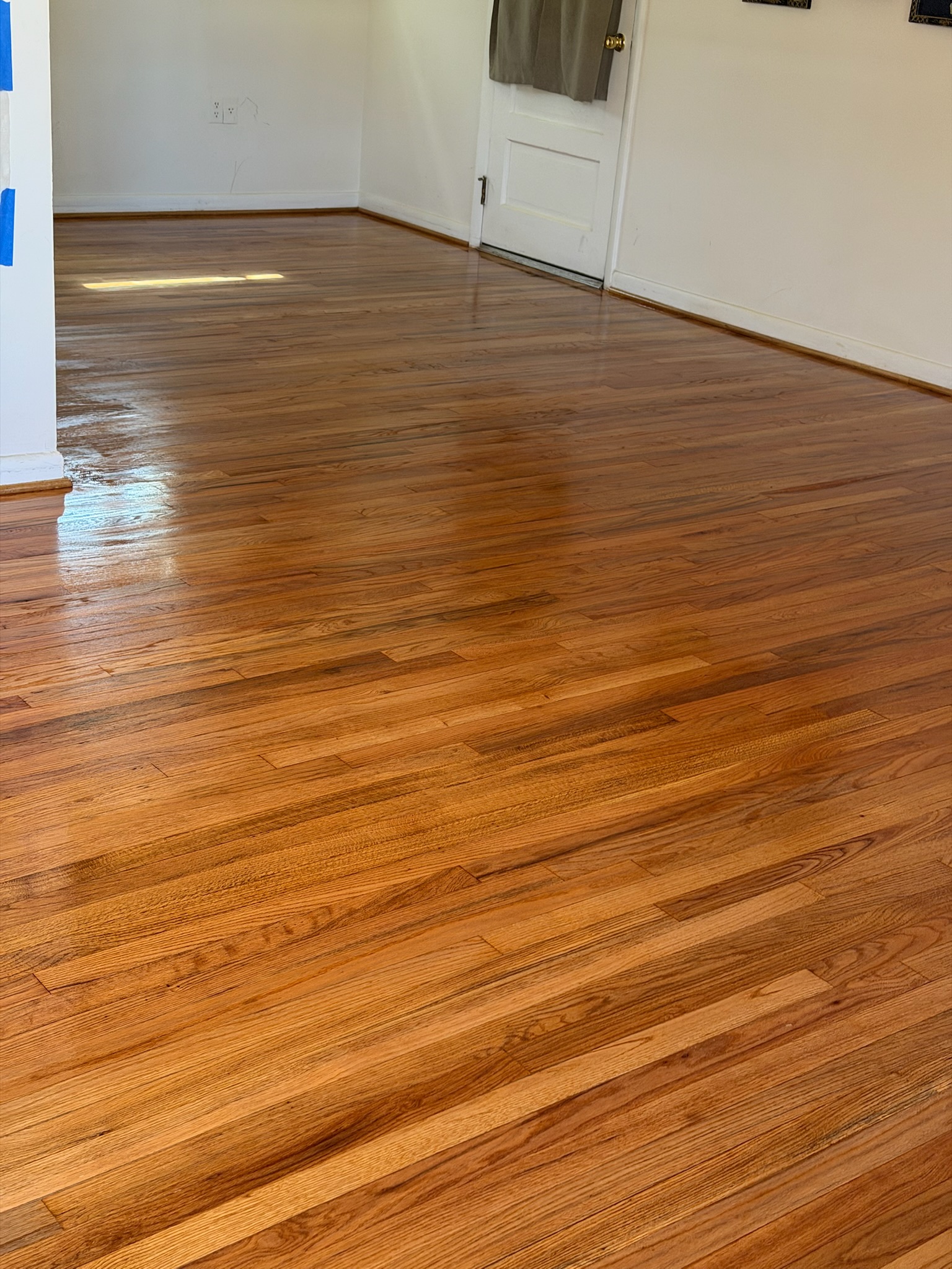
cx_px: 476
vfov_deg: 39.7
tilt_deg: -22.3
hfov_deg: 30.3
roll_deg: -4.4
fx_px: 1760
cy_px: 634
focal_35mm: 48
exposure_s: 1/40
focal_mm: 6.76
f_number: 1.78
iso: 200
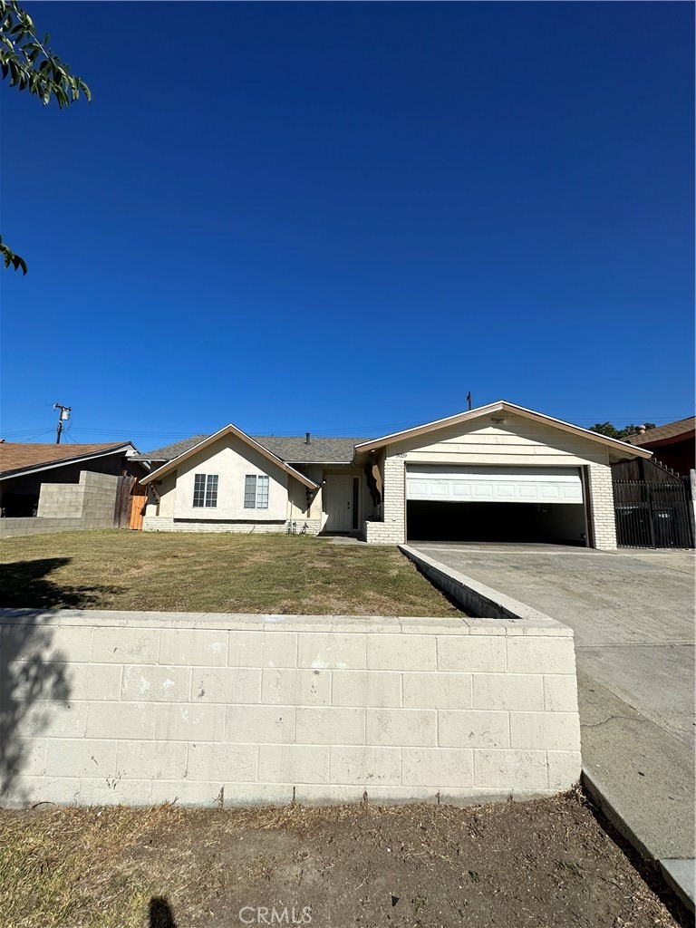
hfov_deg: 85.7
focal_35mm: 14
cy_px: 464
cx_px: 348
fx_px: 375
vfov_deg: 102.1
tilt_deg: +8.7
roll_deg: -2.8
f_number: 2.2
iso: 50
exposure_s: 1/4831
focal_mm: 2.22
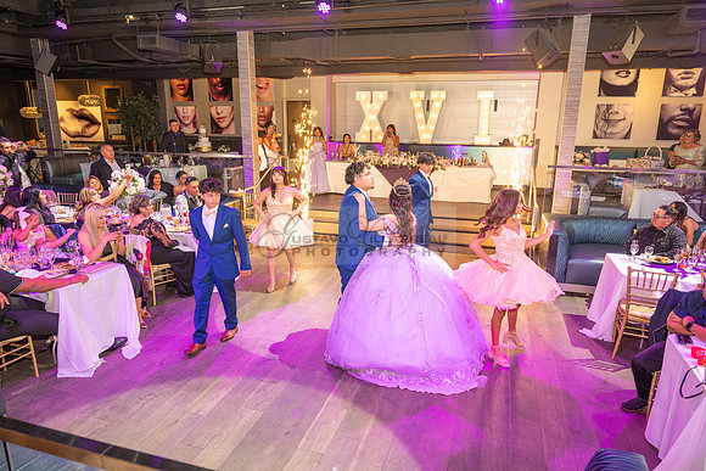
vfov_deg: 53.2
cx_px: 353
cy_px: 236
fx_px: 471
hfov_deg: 73.7
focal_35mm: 24
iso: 1000
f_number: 3.5
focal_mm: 24
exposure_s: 1/125
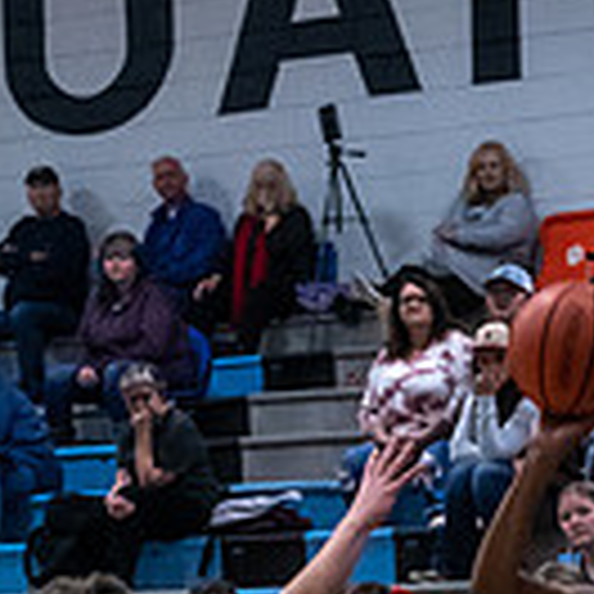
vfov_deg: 8.2
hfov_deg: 8.3
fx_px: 4038
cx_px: 657
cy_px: 868
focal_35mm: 208
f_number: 4
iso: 4000
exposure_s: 1/500
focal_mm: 48
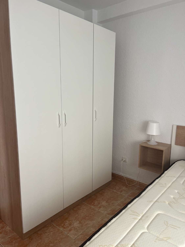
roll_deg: -0.6
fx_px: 185
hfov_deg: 53.1
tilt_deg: -11.6
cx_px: 92
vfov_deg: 67.3
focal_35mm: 26
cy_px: 124
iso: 125
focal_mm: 5.1
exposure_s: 1/119
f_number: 1.6
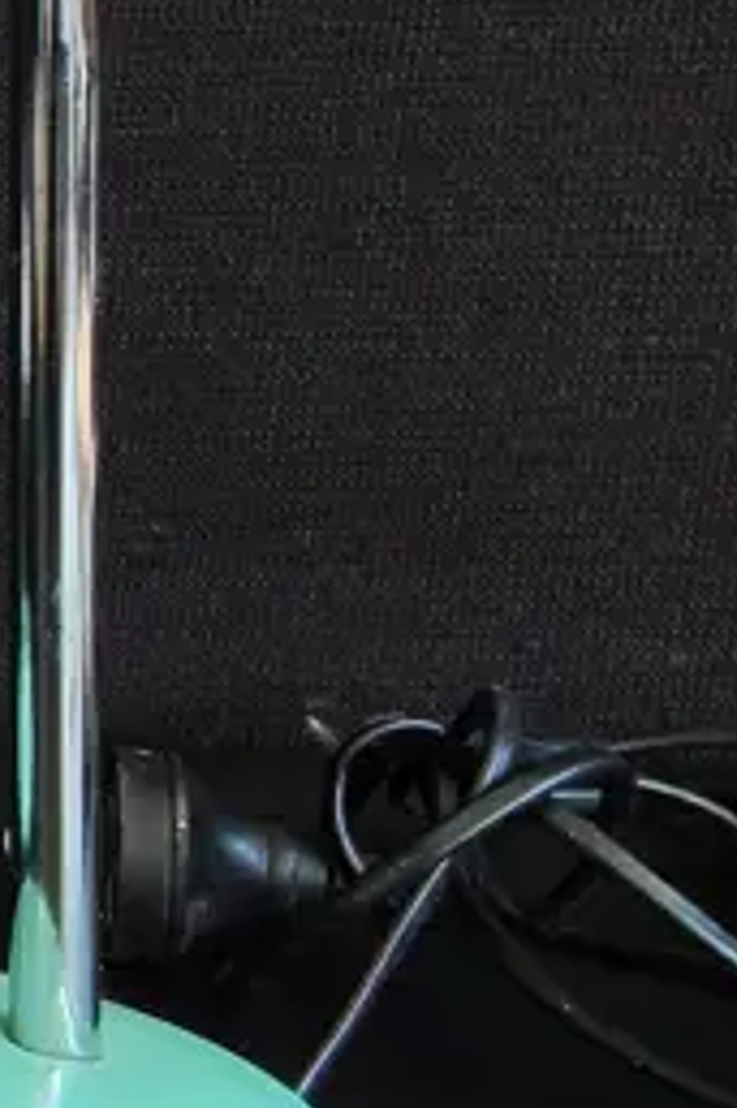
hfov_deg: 10.8
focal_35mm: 112
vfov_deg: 17.9
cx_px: -905
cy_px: 22
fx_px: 3444
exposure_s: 1/120
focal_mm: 2.87
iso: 100
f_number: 2
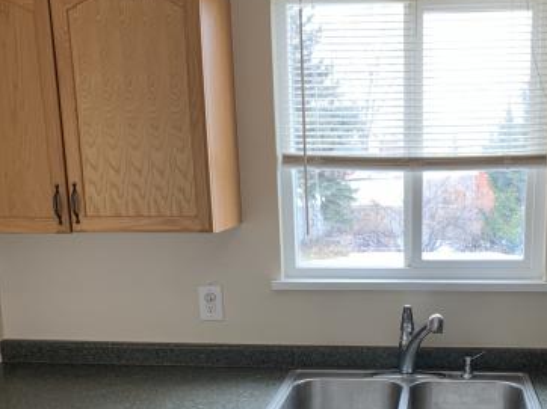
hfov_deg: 40.5
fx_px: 726
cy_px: 317
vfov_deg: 30.8
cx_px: 385
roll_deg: +0.4
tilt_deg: -11.7
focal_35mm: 46
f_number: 1.8
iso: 80
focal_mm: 4.25
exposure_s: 1/60
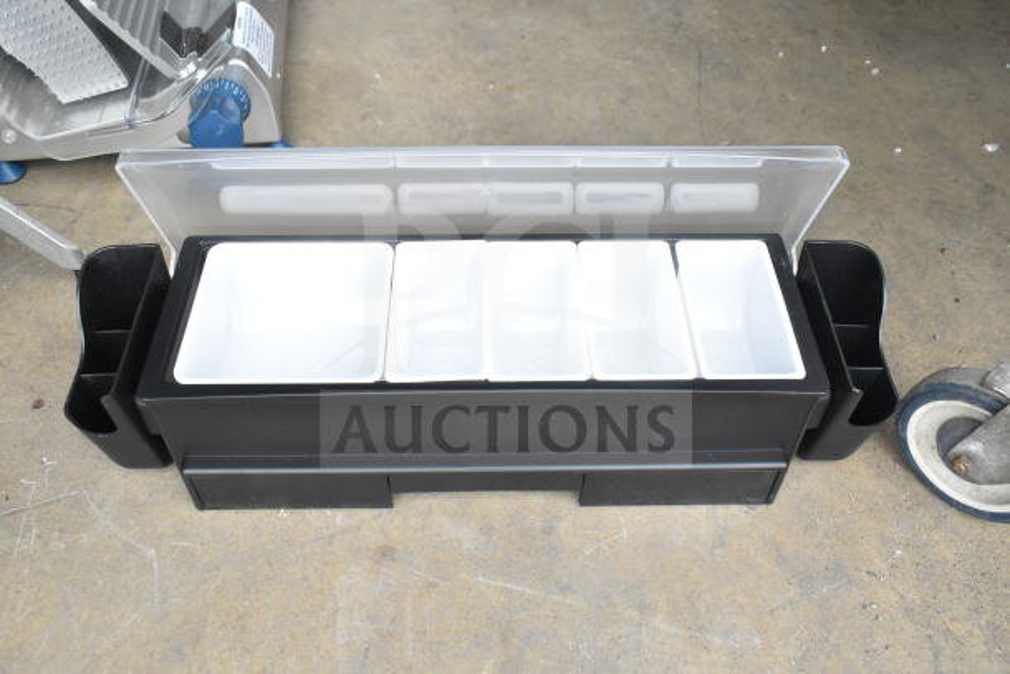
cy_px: 337
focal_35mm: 30
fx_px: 842
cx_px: 505
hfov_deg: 61.9
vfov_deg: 43.6
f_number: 7.1
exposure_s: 1/200
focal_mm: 20
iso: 1600
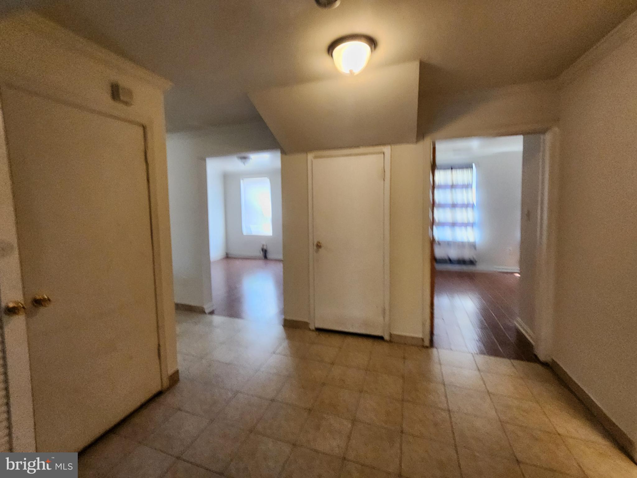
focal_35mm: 13
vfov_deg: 89.9
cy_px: 239
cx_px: 318
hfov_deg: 106.2
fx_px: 239
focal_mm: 2.2
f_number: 2.2
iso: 400
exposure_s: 1/60
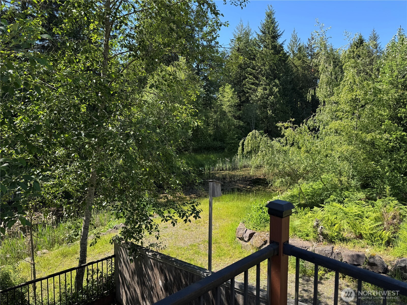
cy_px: 152
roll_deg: -0.9
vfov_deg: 56.8
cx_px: 204
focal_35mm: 24
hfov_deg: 71.6
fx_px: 282
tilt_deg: -5.6
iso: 80
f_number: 1.78
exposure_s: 1/980
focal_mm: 6.76
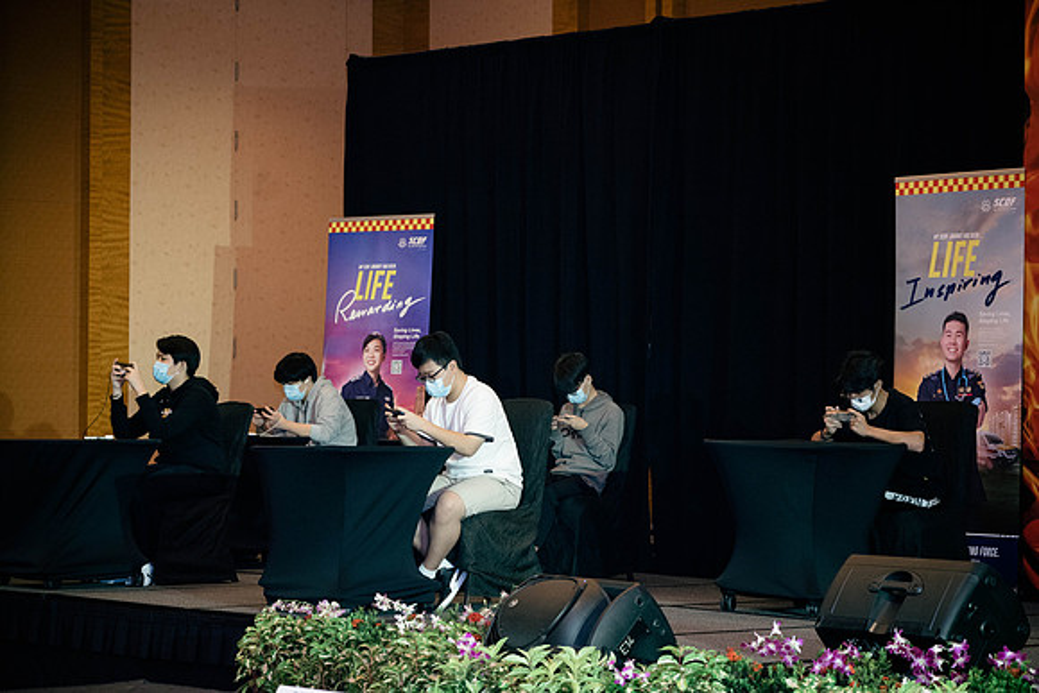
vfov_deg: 13.0
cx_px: 520
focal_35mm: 105
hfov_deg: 19.5
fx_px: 3031
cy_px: 346
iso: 4000
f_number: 5.6
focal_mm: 105
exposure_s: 1/125
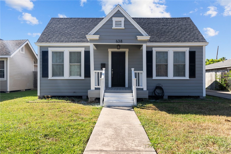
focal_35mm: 25
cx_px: 116
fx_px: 160
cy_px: 77
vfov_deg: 51.3
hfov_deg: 71.5
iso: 80
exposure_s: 1/125
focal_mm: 25
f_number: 9
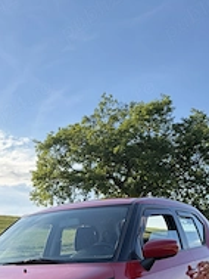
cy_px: 254
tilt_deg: +1.2
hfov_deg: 26.3
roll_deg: +0.0
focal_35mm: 55
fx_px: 442
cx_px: 56
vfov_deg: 33.0
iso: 64
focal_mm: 5.96
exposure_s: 1/1081
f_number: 1.6
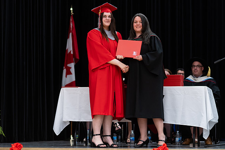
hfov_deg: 17.5
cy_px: 79
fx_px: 732
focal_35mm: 117
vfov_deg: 11.7
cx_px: 106
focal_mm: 85
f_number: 2.8
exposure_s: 1/200
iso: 1000
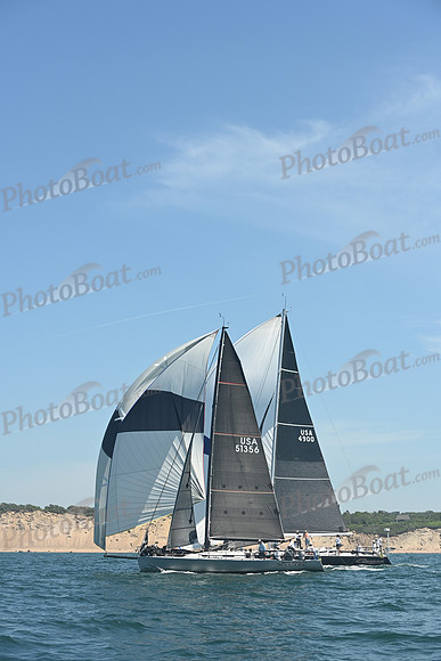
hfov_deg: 19.5
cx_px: 220
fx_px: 1285
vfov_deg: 28.8
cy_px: 330
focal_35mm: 70
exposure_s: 1/1000
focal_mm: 70
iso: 320
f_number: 7.1
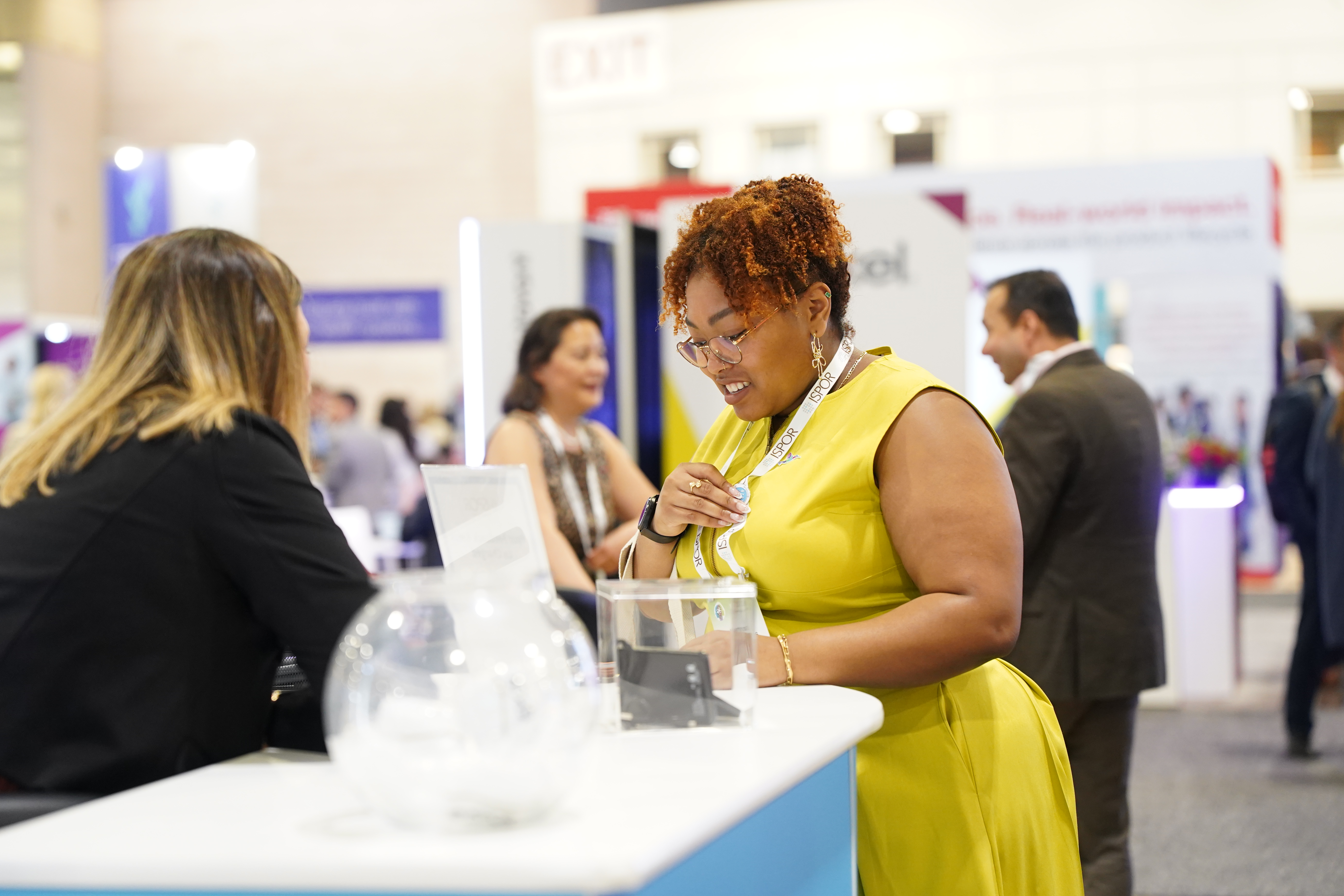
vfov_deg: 17.9
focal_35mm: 76
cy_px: 444
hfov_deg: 26.6
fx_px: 2837
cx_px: 621
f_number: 2.2
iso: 2500
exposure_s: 1/200
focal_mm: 70
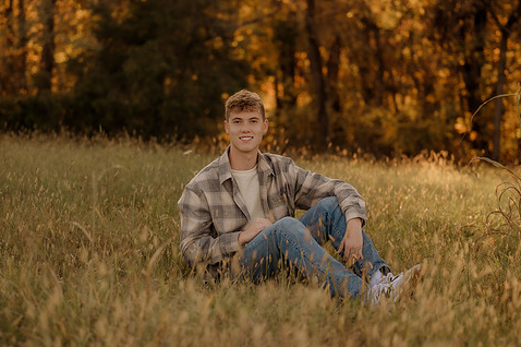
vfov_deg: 15.0
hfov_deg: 22.4
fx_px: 1316
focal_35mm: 91
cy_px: 204
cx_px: 214
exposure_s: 1/1250
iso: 250
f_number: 1.8
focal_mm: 50
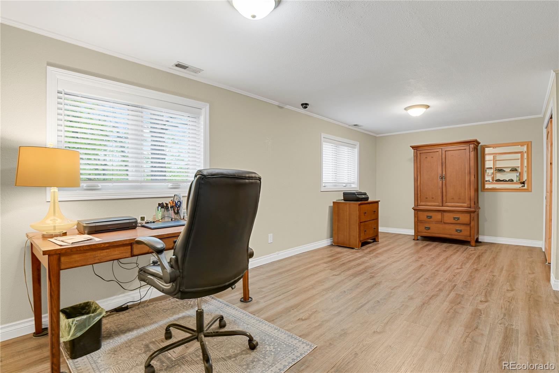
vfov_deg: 70.4
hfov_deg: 93.3
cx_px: 280
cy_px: 186
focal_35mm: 17
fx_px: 264
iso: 250
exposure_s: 6
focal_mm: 17
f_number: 8
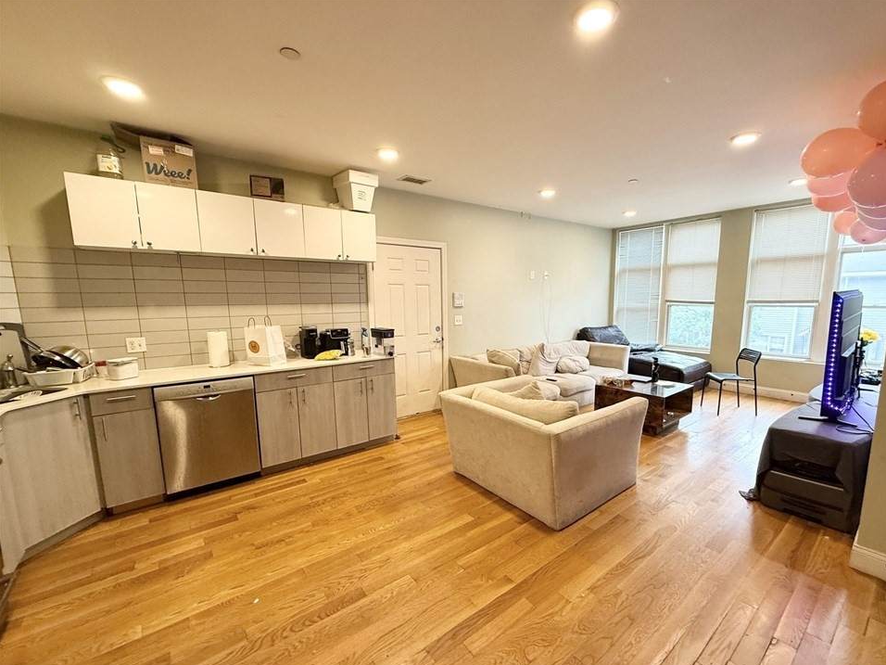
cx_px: 473
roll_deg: +0.5
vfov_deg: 81.7
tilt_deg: -7.6
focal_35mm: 15
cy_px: 352
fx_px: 384
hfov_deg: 98.0
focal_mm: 2.22
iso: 200
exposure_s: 1/60
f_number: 2.2
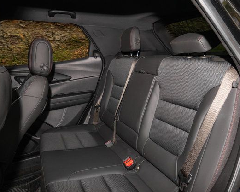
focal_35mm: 30
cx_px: 144
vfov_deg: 48.5
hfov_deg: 58.3
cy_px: 95
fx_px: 213
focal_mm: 26
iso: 640
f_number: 9
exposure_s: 1/200
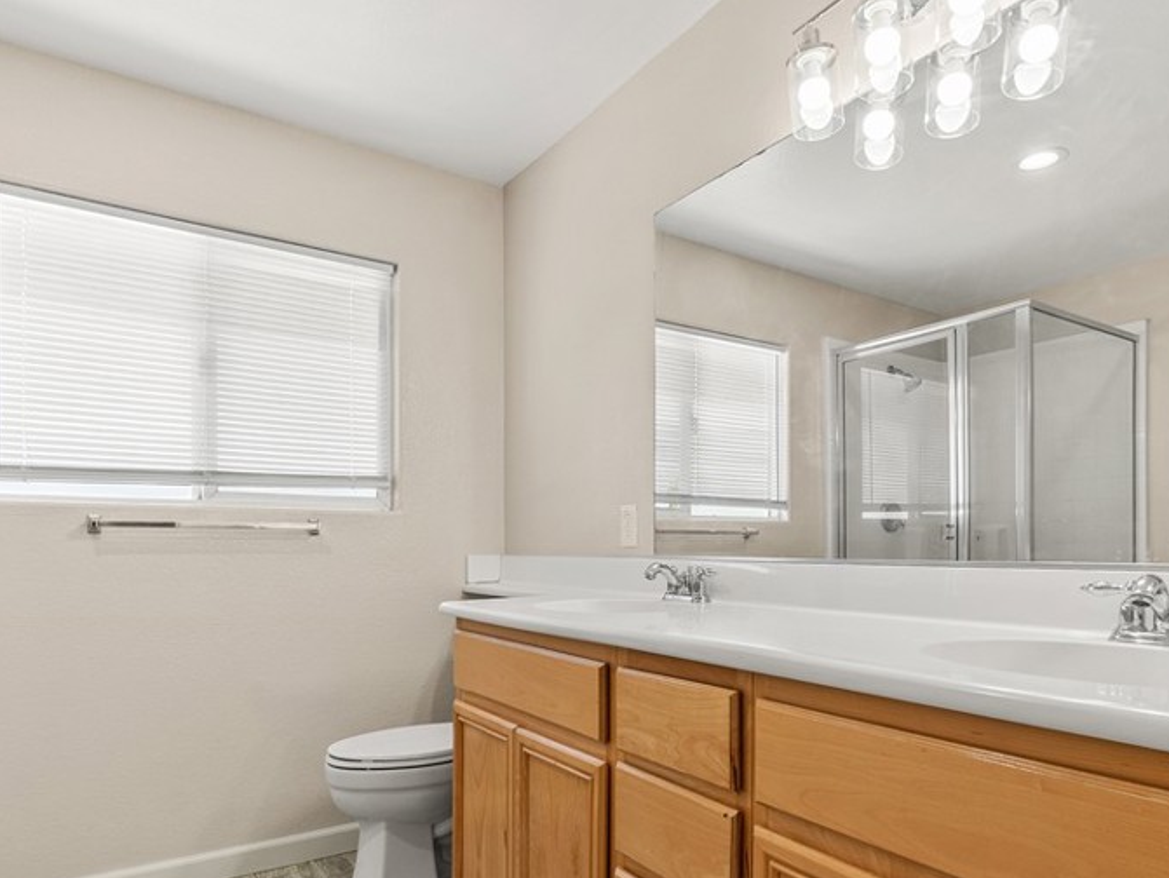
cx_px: 638
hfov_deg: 76.2
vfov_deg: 60.3
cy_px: 553
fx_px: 743
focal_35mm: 22
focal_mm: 10
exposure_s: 1/15
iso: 400
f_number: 8
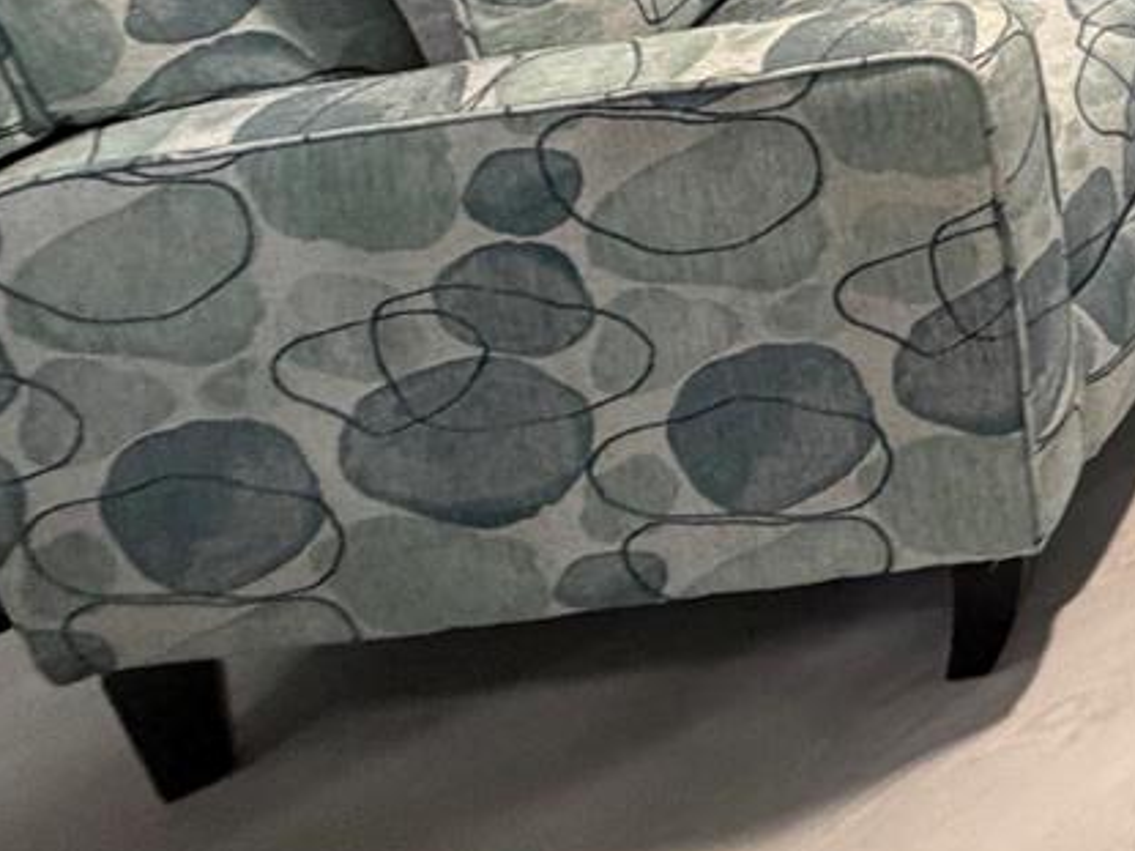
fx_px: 1770
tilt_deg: -7.6
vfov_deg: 20.0
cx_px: 2158
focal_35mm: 54
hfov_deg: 20.6
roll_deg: +0.6
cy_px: -662
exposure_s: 1/60
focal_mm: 2.22
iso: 320
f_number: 2.2
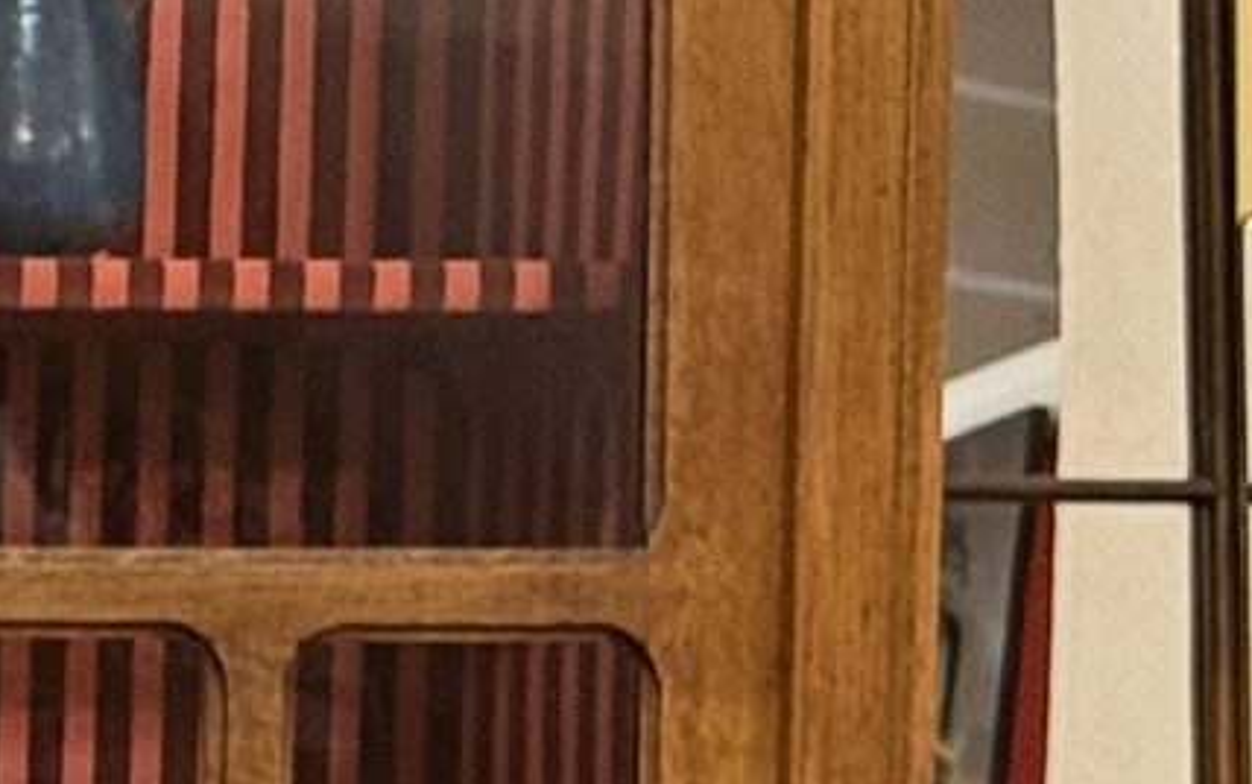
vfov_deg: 4.3
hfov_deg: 6.5
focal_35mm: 304
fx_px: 10378
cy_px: 1302
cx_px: -2018
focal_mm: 6.76
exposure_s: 1/33
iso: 200
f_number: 1.78
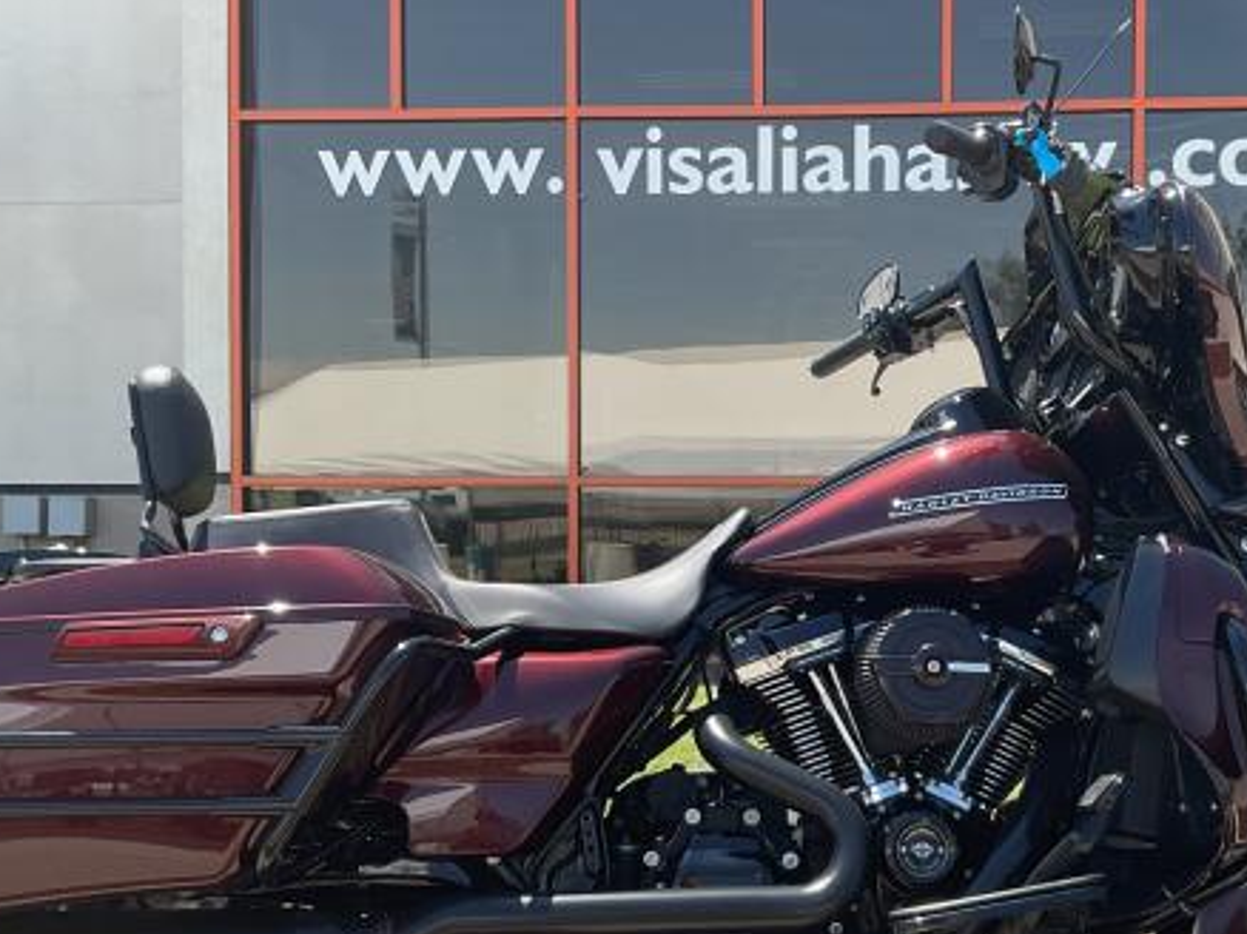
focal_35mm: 53
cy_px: 558
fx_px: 1908
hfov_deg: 35.9
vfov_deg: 27.4
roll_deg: +0.6
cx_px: 820
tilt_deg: -1.3
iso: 16
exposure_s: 1/869
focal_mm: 3
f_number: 1.8
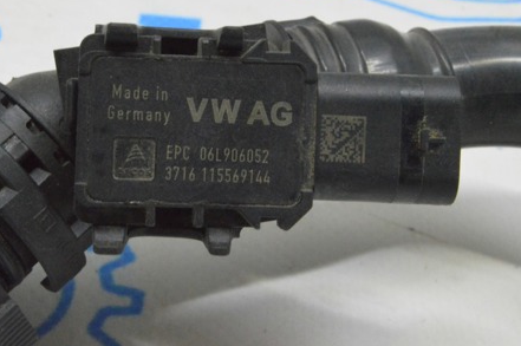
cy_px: 106
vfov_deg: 15.6
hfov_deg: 23.4
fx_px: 1258
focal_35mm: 87
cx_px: 220
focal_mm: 40
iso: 6400
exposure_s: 1/15
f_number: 20
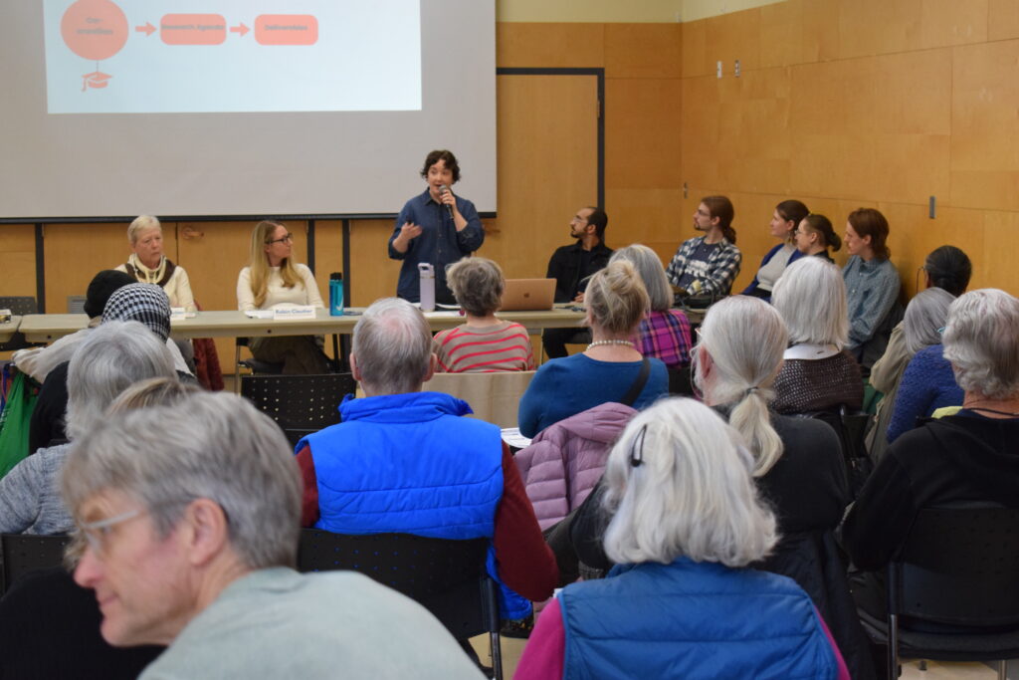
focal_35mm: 72
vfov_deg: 18.9
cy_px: 340
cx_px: 510
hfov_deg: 28.1
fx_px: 2038
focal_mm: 48
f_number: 5.3
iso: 2500
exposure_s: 1/60
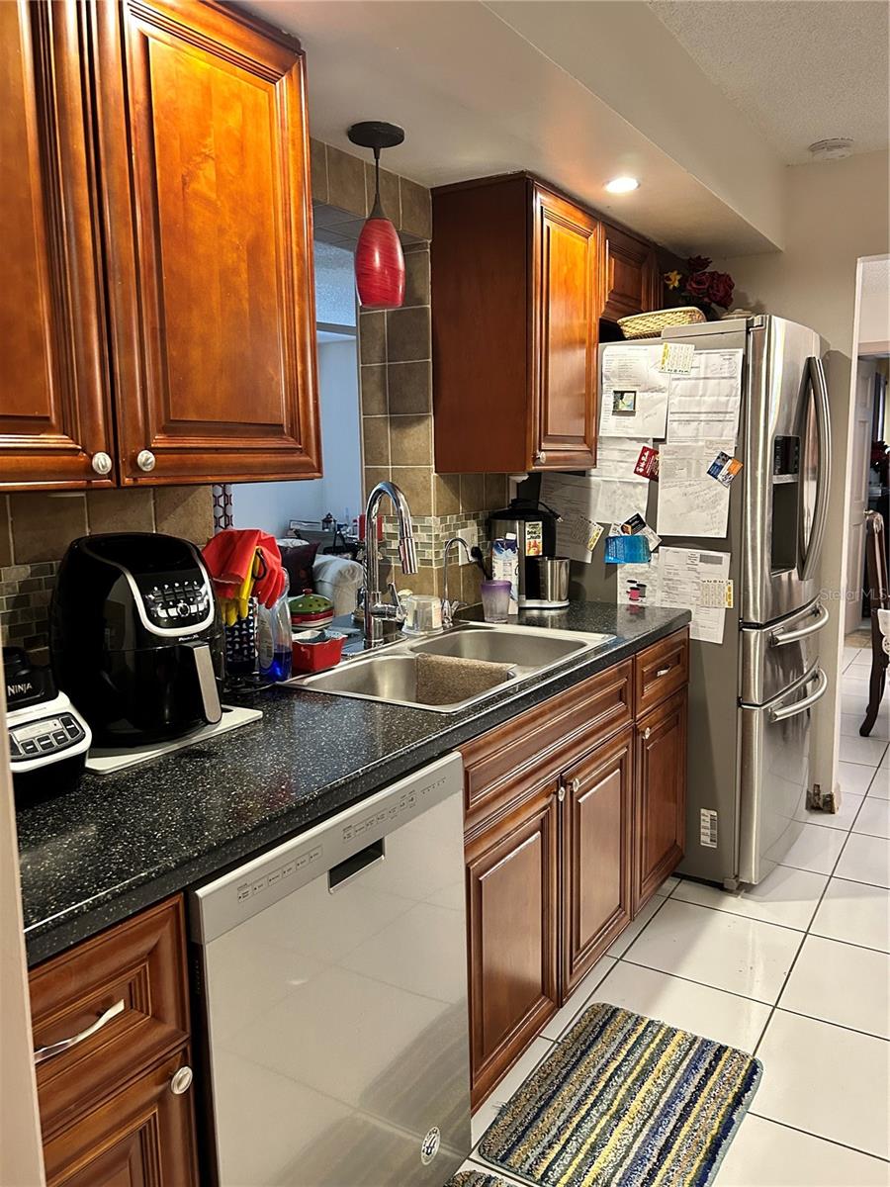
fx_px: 891
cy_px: 594
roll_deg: +0.4
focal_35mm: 26
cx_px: 445
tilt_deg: -7.6
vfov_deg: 67.3
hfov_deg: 53.1
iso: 400
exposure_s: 1/40
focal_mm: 5.7
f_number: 1.5
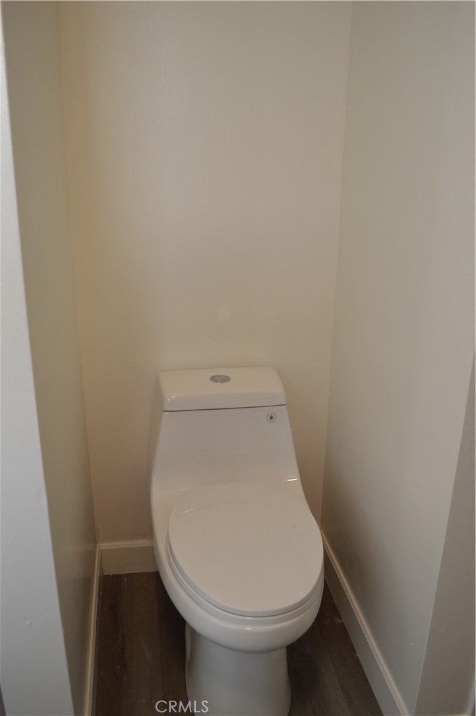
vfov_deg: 62.0
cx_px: 238
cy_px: 358
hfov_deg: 43.5
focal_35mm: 30
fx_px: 596
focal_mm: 20
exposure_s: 1/80
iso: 400
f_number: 4.5
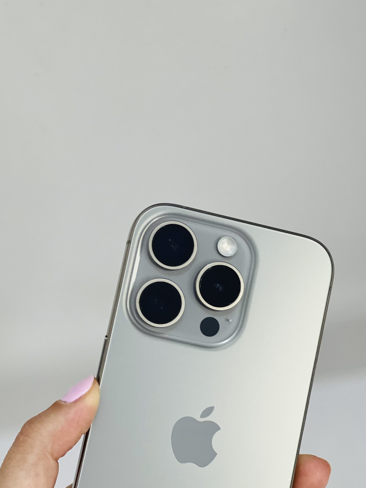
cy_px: 241
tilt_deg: -15.0
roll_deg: +8.0
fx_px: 1212
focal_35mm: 86
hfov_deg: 17.2
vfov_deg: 22.8
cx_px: 178
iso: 160
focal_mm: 9
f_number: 2.8
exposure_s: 1/54
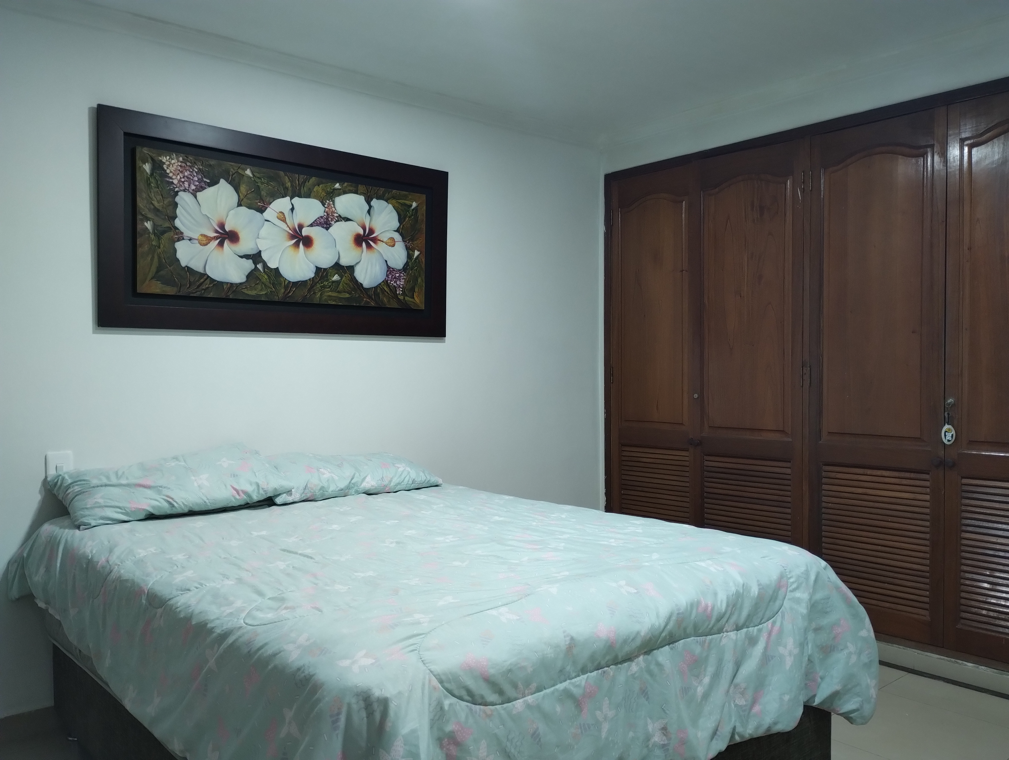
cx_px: 504
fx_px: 817
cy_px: 380
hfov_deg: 63.4
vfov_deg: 49.9
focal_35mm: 28
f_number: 1.8
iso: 709
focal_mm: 4.27
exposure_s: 1/30
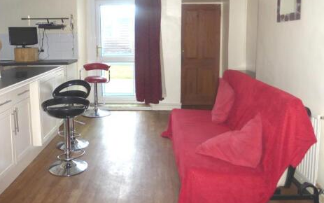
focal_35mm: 32
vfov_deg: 39.0
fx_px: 283
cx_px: 142
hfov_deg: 59.4
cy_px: 67
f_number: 3.3
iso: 320
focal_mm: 4.3
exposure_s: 1/60
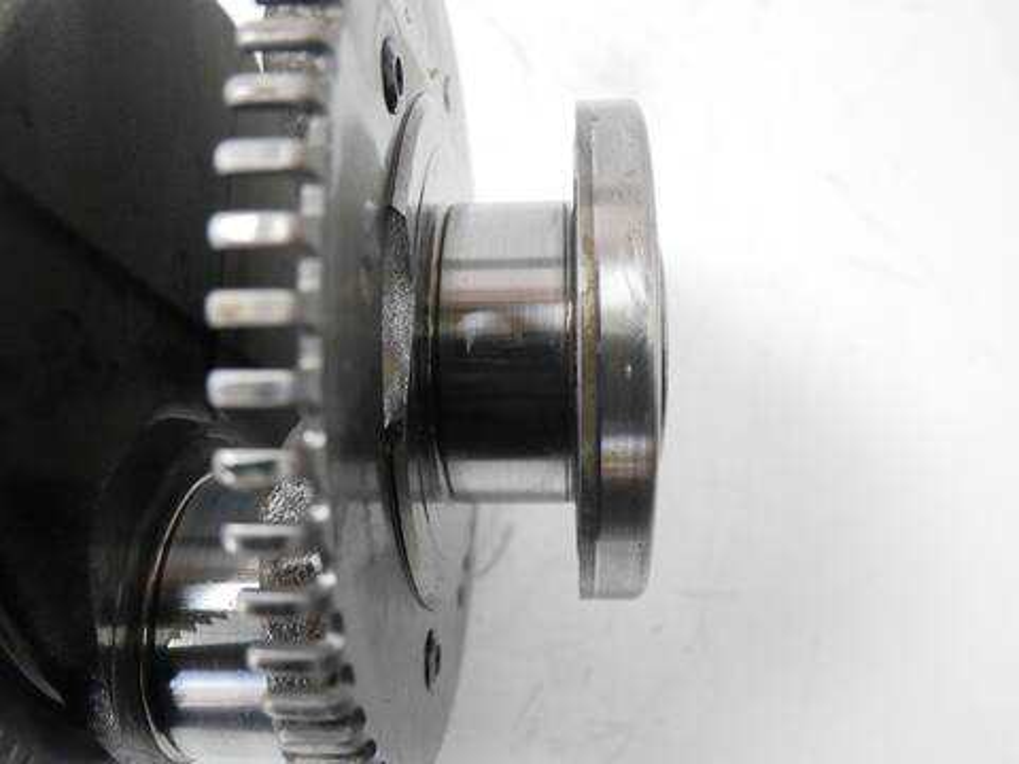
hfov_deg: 63.4
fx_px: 824
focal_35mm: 28
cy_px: 382
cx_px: 510
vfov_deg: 49.7
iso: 640
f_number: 3.6
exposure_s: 1/60
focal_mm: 14
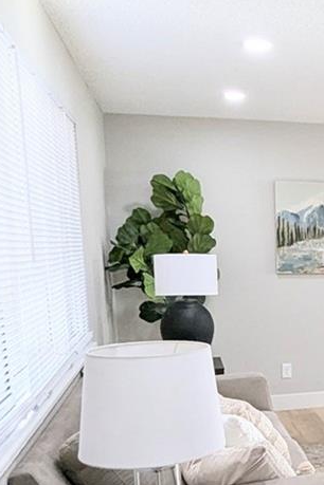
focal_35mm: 47
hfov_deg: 24.8
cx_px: 424
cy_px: 328
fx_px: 634
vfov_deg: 41.3
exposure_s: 1/120
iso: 79
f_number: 2.2
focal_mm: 1.95
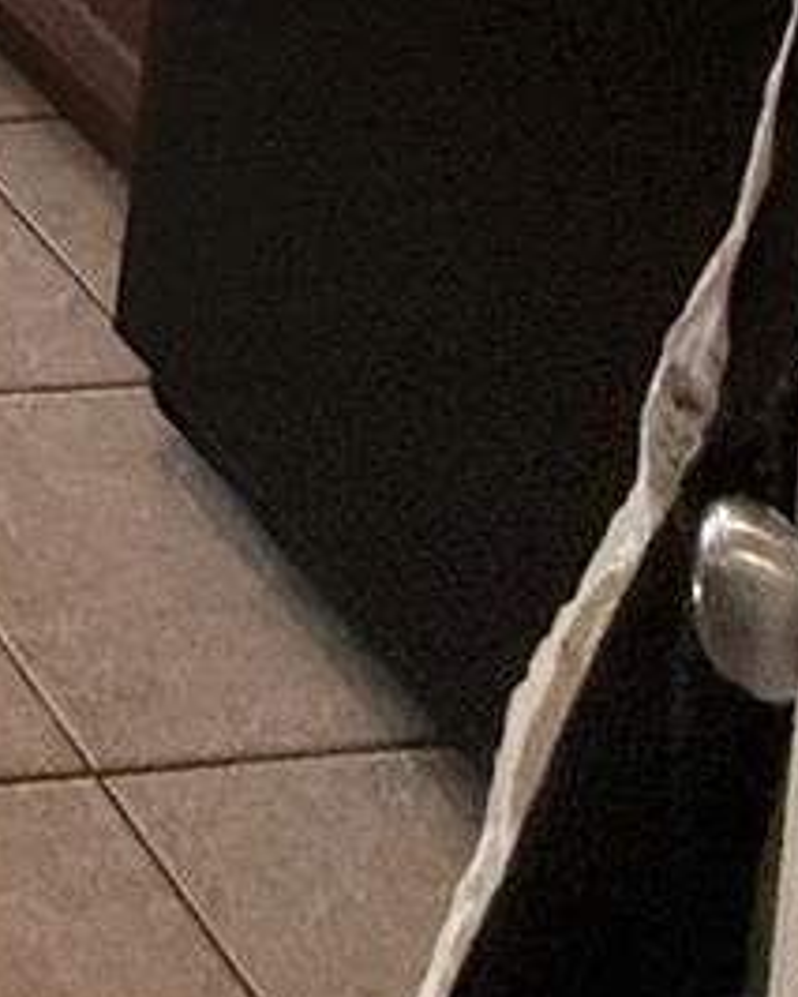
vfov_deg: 15.1
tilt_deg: -2.6
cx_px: -1188
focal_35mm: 79
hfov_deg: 13.4
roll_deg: -3.9
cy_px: -1353
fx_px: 2331
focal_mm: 2.22
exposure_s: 1/120
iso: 320
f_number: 2.2
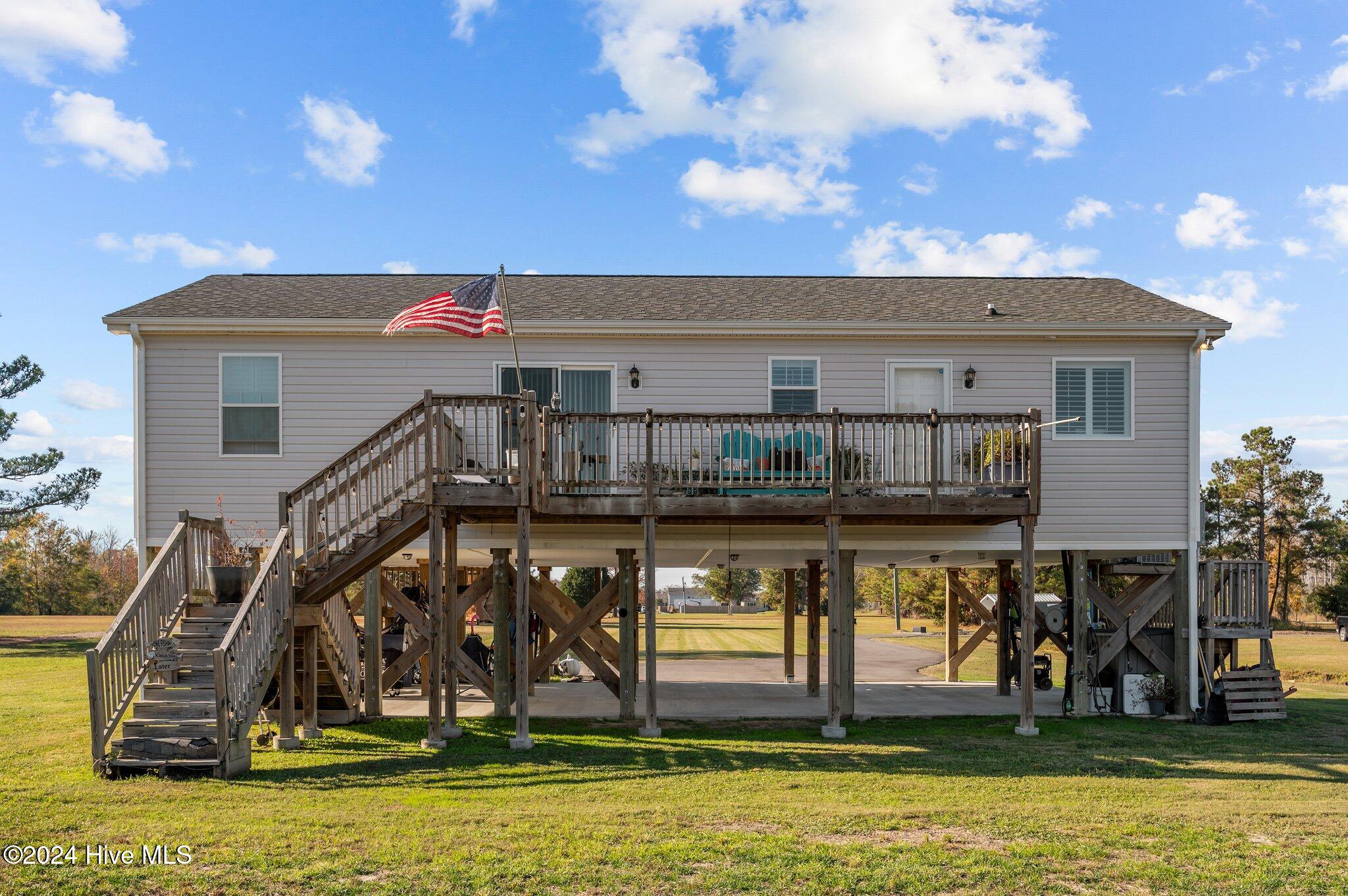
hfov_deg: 58.8
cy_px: 448
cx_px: 674
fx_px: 1197
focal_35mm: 32
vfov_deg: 41.1
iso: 250
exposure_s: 1/400
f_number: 8
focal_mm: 32
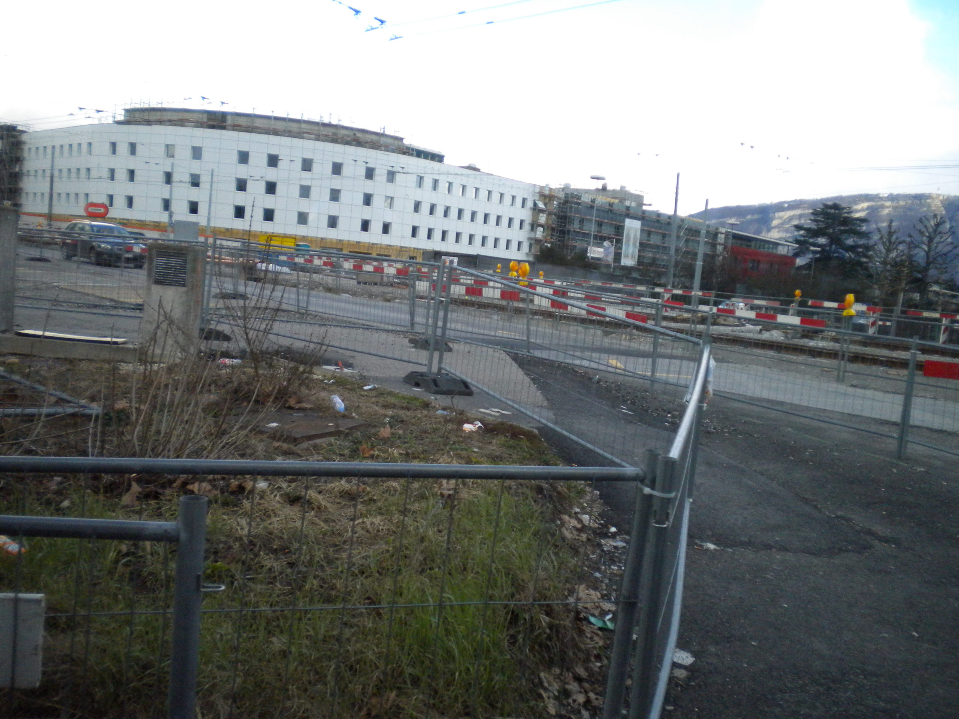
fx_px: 970
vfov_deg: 40.7
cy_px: 360
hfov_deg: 52.6
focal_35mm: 35
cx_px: 480
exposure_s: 1/595
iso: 353
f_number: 3.1
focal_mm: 6.3
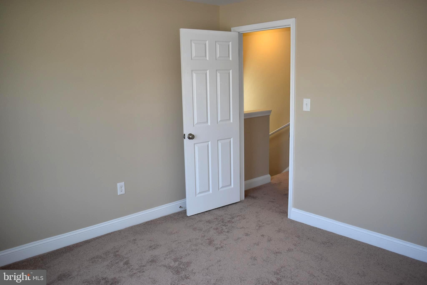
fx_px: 356
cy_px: 142
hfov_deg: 61.9
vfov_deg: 43.6
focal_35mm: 30
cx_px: 214
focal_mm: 20
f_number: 3.5
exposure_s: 1/60
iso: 280
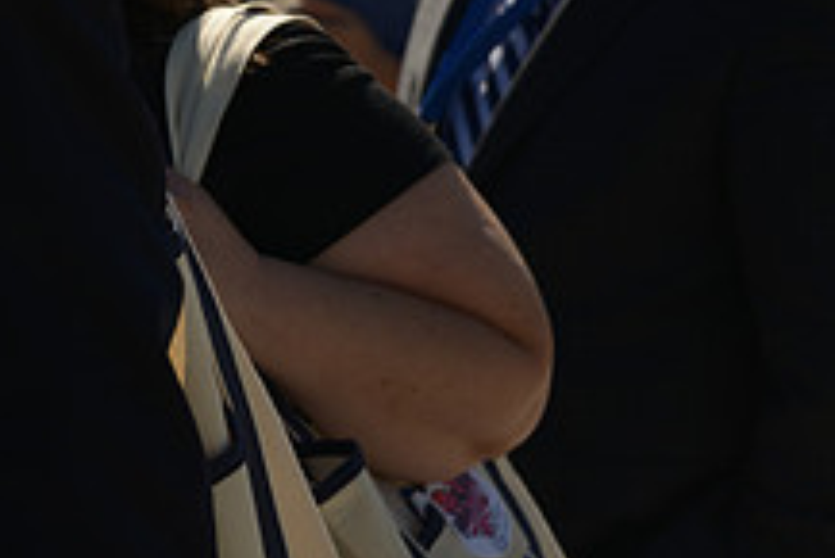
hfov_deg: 6.4
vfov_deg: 4.3
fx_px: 7450
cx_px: -258
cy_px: -98
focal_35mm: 321
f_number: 8
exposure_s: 1/400
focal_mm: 120
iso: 100
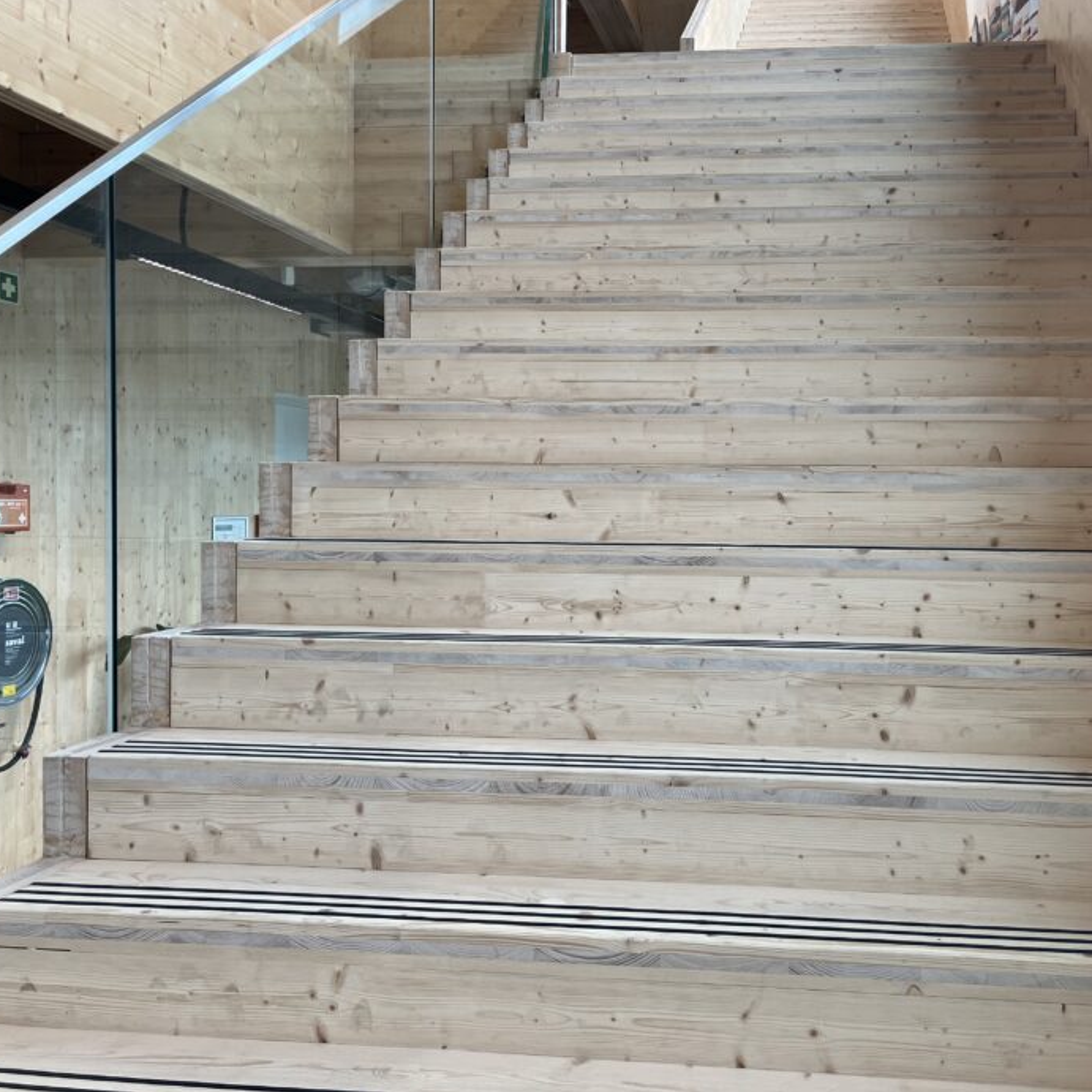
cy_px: 531
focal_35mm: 34
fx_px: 1213
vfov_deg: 48.4
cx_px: 705
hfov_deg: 47.8
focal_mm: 3.99
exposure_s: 1/100
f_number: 1.8
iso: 40
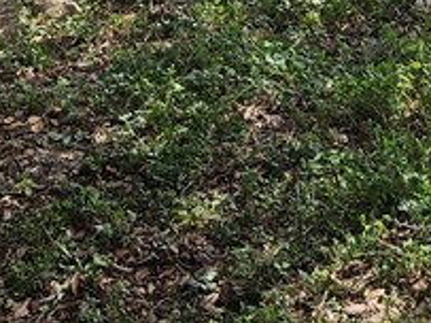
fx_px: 1443
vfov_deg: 11.5
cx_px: 556
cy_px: -325
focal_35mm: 116
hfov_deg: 16.1
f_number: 1.8
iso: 25
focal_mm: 5.4
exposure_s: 1/1238
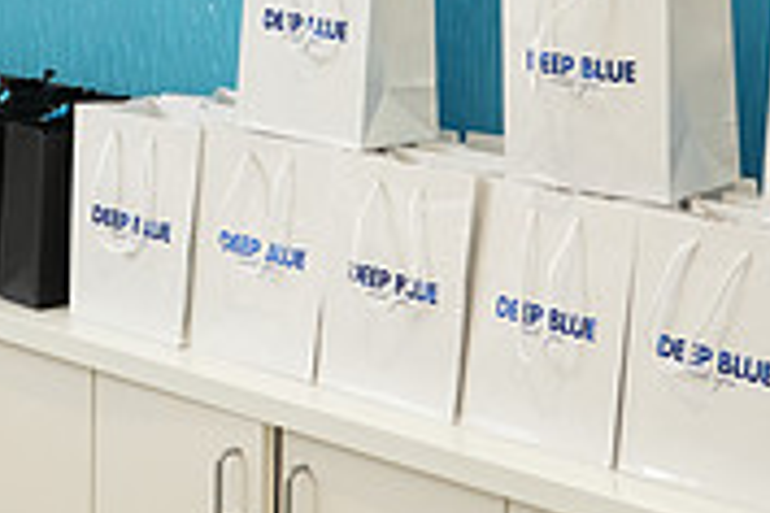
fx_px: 2460
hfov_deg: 17.6
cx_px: 131
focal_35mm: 115
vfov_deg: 11.6
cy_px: -124
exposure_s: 1/250
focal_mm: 35
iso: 1000
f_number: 4
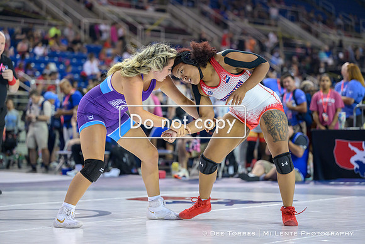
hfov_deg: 20.0
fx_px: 1034
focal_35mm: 102
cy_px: 122
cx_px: 182
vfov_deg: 13.4
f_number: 2.8
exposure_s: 1/800
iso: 2200
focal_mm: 102
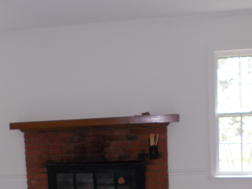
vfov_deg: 28.5
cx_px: 92
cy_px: 152
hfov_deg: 37.9
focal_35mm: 50
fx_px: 364
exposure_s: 1/25
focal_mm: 4.6
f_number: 3.2
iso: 200
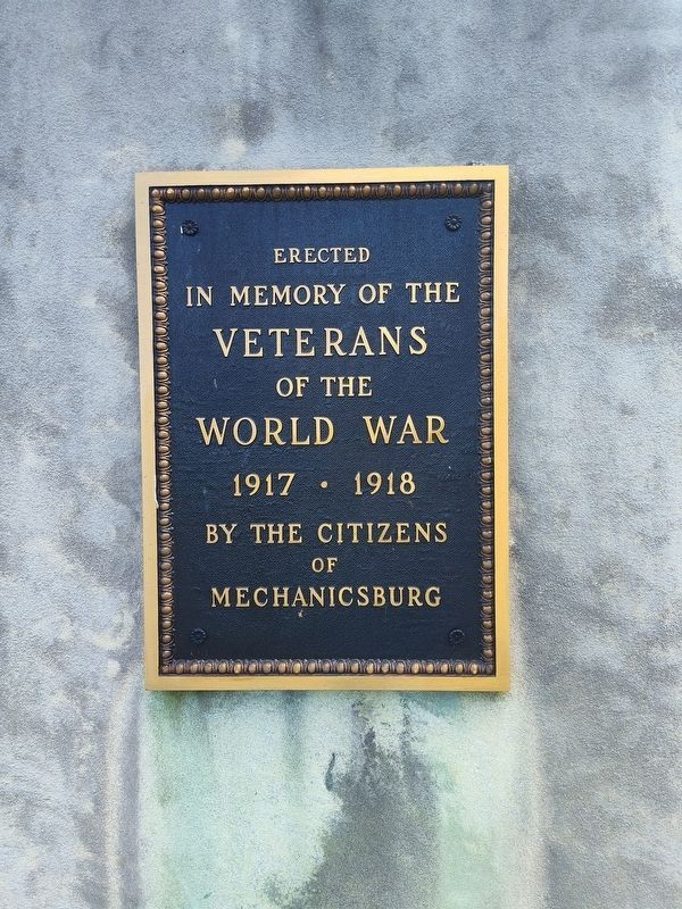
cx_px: 341
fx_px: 604
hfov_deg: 58.9
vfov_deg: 73.9
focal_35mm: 23
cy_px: 454
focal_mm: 5.56
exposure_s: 1/200
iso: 139
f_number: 1.8
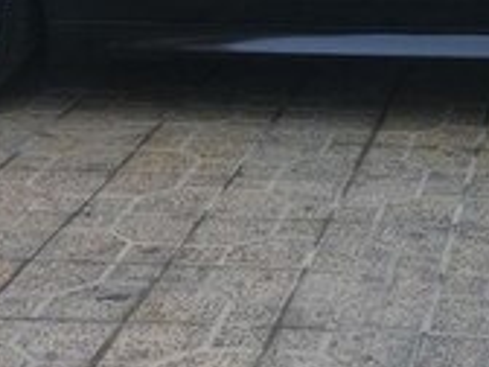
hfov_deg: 16.7
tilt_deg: -8.2
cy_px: -147
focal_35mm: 114
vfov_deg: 12.5
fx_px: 1610
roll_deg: -1.6
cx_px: 553
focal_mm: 4.15
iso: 32
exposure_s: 1/273
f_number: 2.2
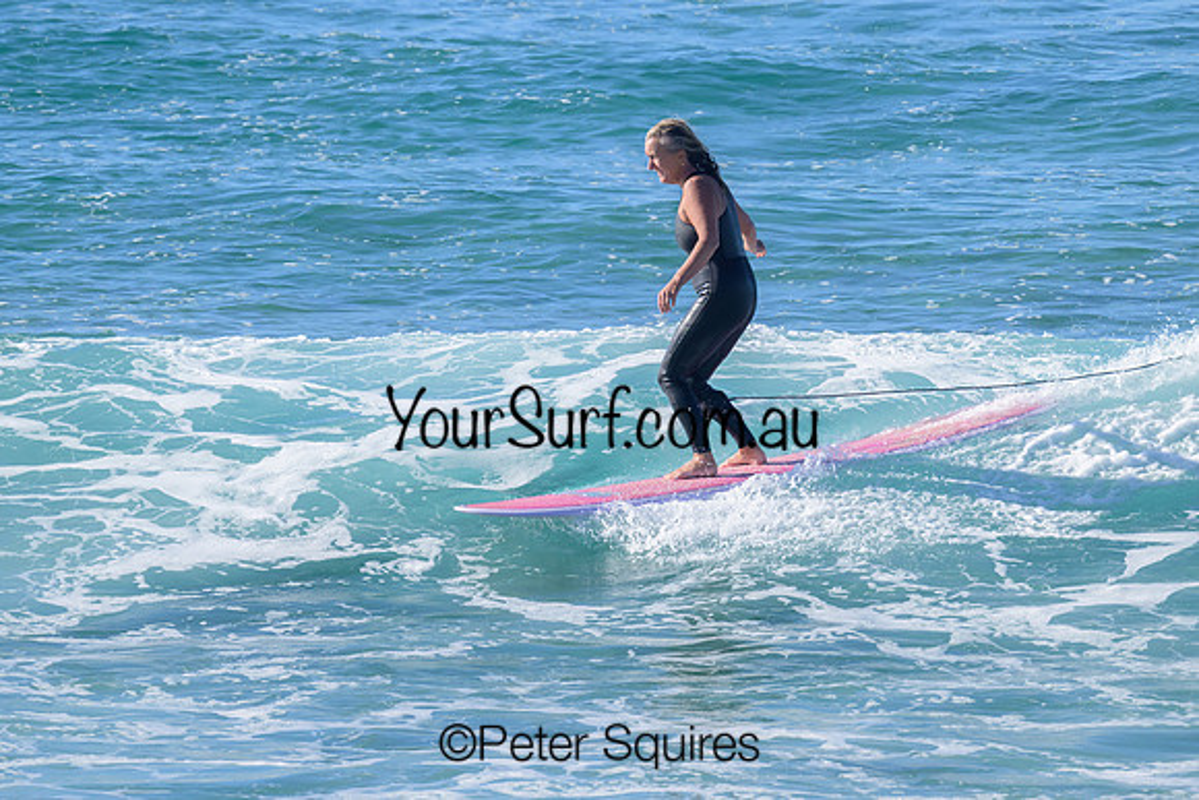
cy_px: 298
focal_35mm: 747
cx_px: 580
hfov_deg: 2.8
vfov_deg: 1.8
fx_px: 24877
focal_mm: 550
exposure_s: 1/1250
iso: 640
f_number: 11
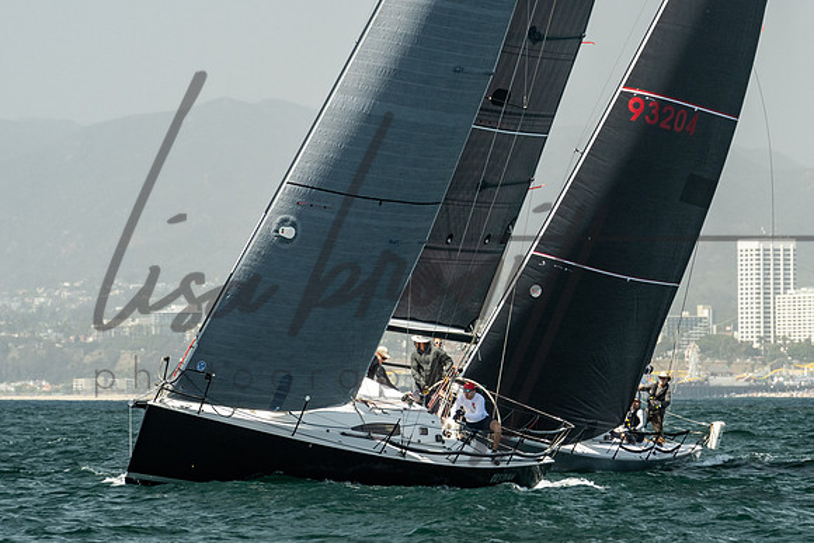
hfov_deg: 6.9
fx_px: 6727
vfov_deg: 4.6
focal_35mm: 297
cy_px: 226
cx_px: 435
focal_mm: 165
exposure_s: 1/640
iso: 320
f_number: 6.3
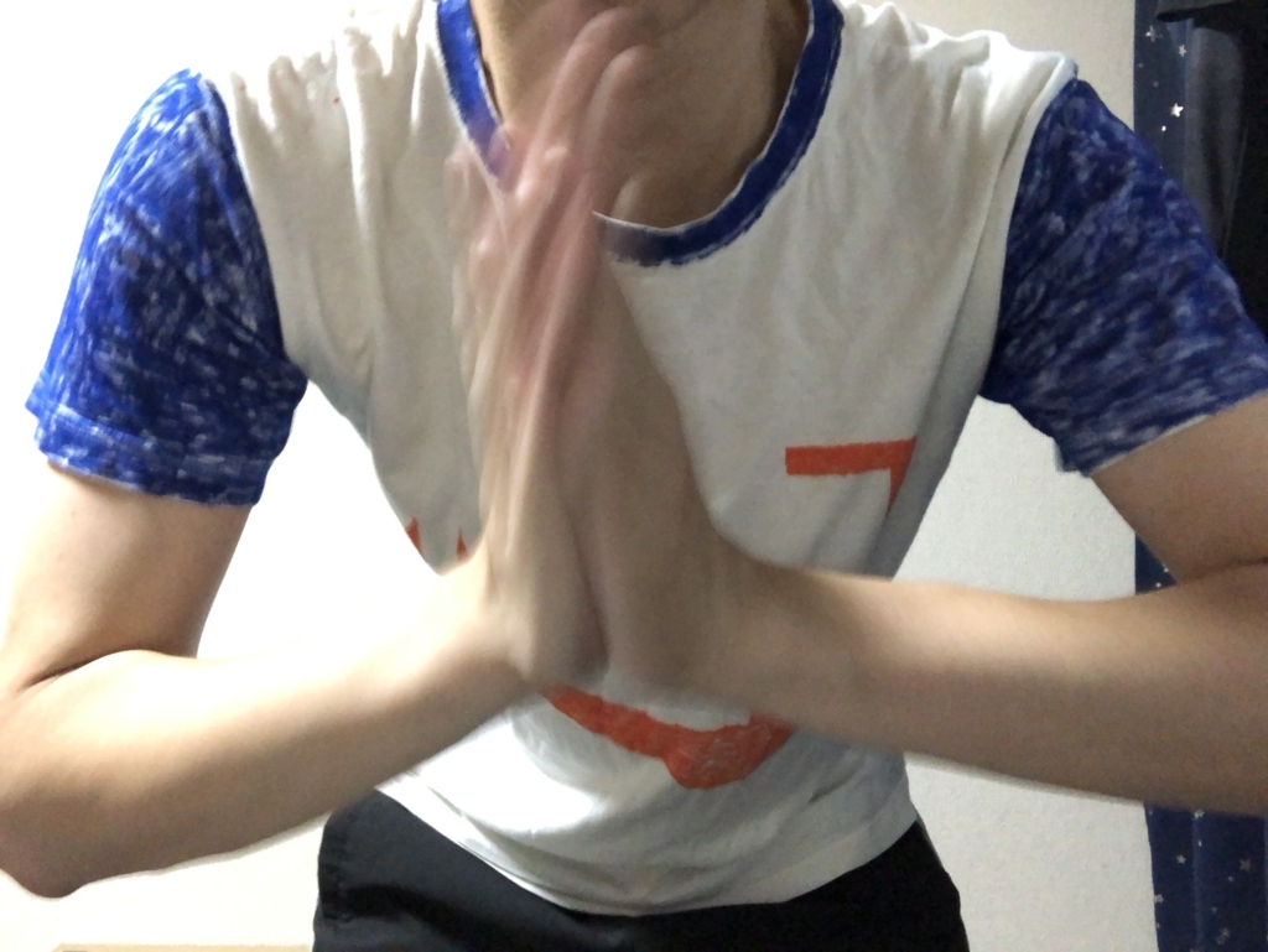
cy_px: 476
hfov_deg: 56.8
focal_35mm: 32
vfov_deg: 44.2
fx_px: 1173
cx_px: 634
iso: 640
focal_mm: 2.87
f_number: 2.2
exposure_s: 1/15
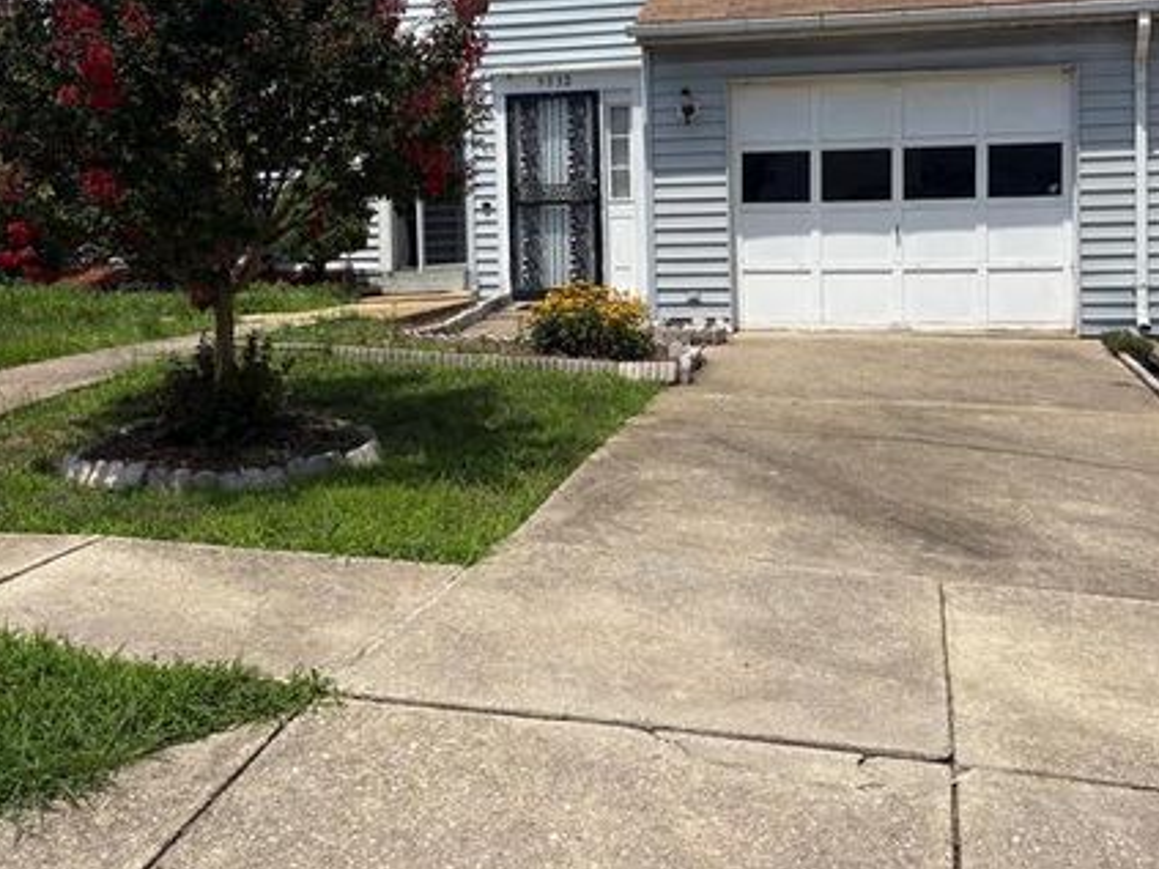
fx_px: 1372
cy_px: 276
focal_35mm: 41
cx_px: 578
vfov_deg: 34.7
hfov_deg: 45.8
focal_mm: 5.96
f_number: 1.6
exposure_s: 1/4950
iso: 50
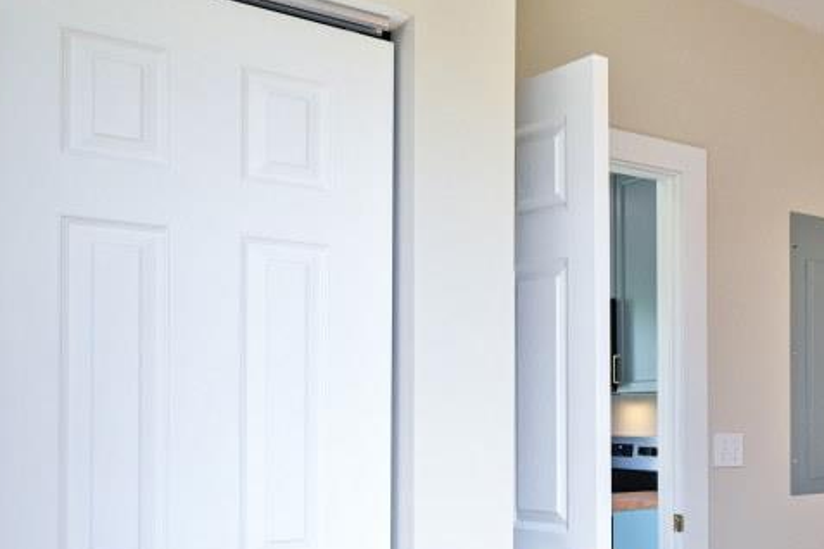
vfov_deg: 30.0
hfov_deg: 35.5
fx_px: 1007
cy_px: 416
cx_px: 978
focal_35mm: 44
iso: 200
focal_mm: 14
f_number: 4
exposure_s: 1/60
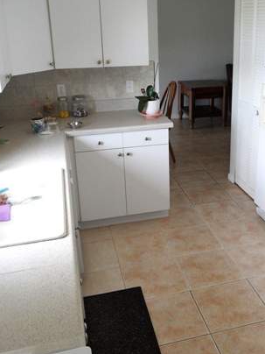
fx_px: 388
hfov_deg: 36.9
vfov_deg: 48.8
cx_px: 196
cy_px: 152
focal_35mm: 38
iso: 100
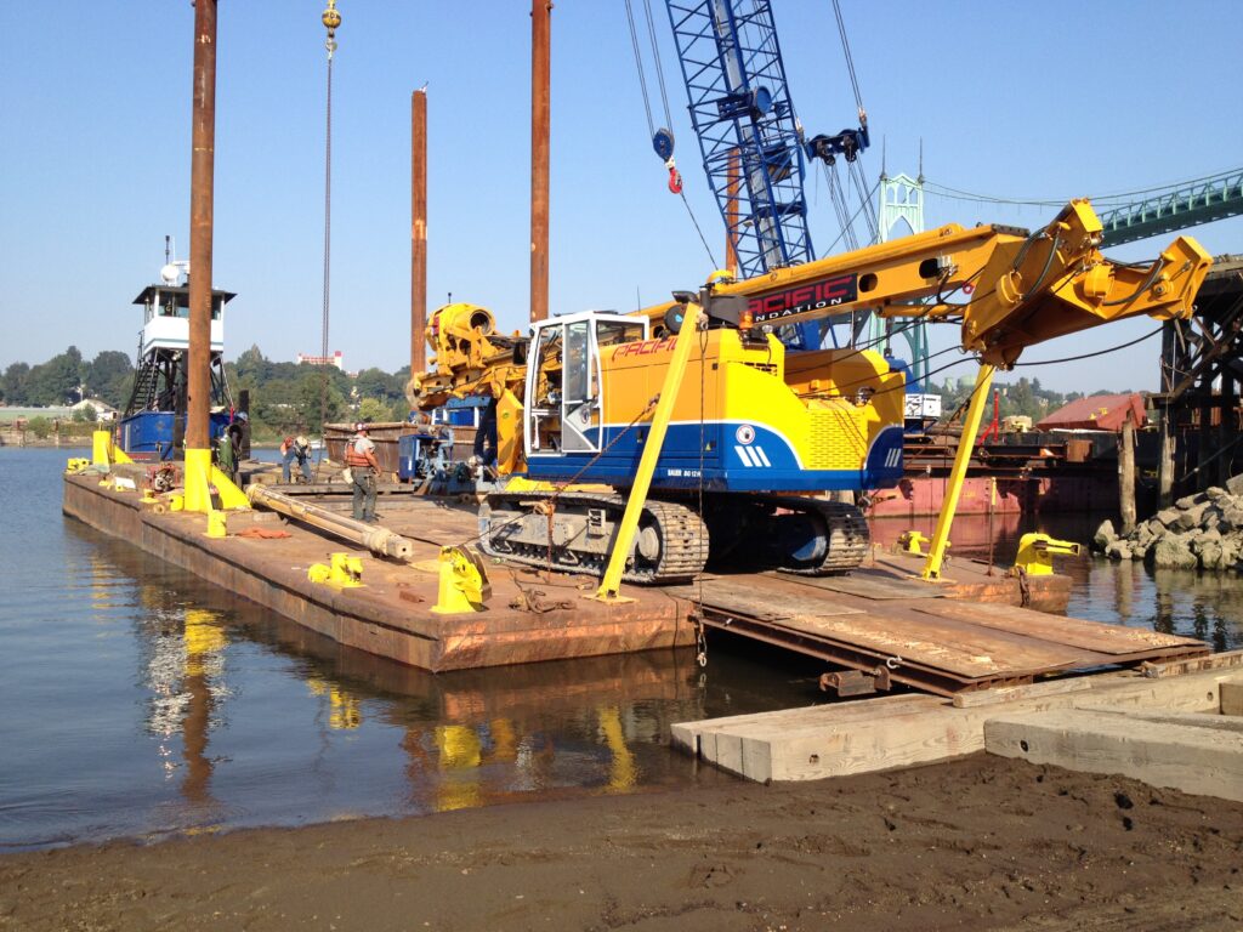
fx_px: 1257
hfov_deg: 52.6
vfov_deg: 40.7
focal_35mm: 35
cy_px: 466
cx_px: 622
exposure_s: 1/1082
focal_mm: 4.28
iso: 64
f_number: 2.4
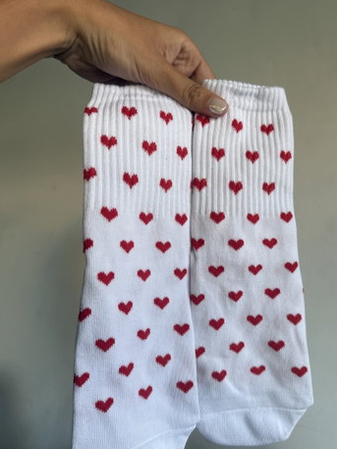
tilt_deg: +0.5
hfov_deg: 49.6
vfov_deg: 63.4
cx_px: 190
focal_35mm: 28
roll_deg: -2.0
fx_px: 363
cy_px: 222
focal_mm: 6.76
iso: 125
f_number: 1.78
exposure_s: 1/121
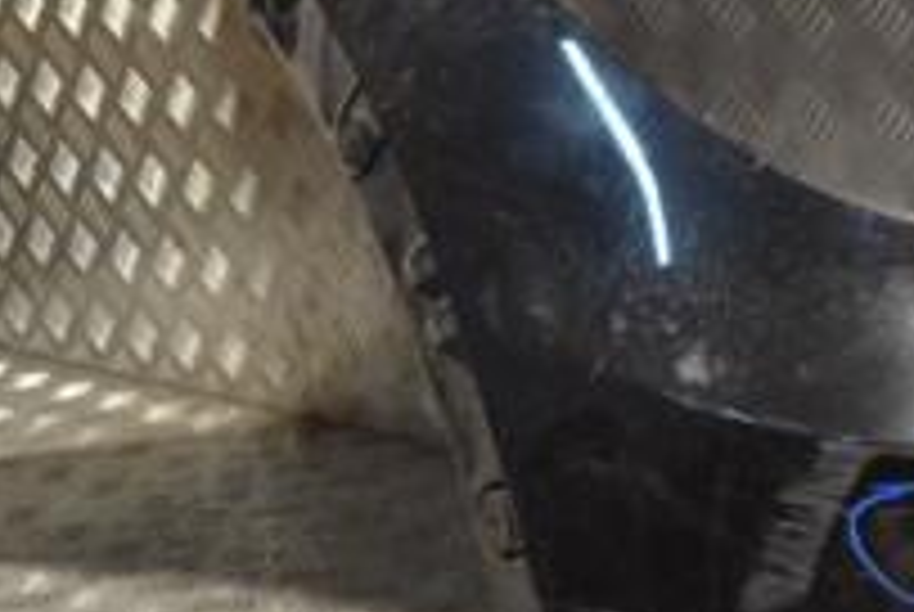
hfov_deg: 16.8
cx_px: 1184
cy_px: 248
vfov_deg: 12.0
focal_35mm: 115
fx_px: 2924
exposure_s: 1/30
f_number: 4.2
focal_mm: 26
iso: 140
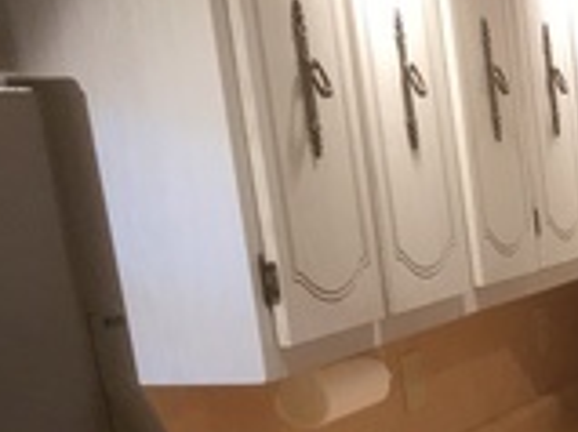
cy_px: 704
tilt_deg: -17.6
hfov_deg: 13.6
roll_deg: +1.4
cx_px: 1183
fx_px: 2036
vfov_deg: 11.5
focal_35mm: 122
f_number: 2.2
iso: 80
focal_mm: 4.15
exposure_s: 1/30
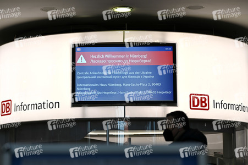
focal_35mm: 80
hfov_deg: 25.4
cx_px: 124
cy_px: 82
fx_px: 551
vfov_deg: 17.0
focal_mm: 80
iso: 100
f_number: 2.8
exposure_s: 1/250
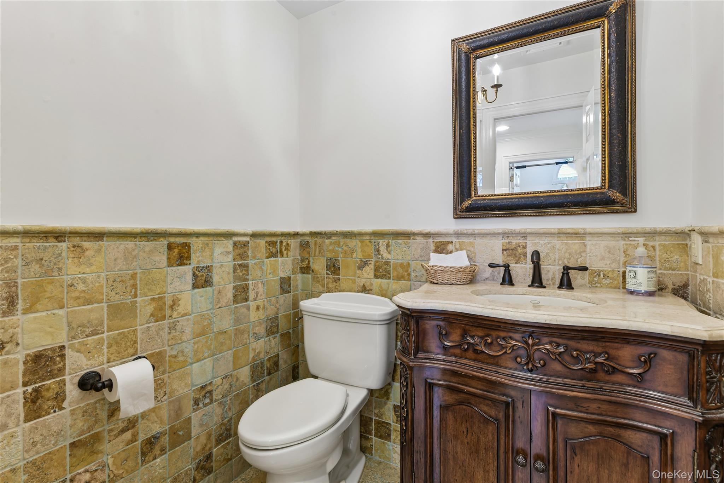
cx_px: 362
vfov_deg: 73.7
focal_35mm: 16
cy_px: 242
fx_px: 322
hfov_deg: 96.7
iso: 200
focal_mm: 16
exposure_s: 1/4
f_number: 9
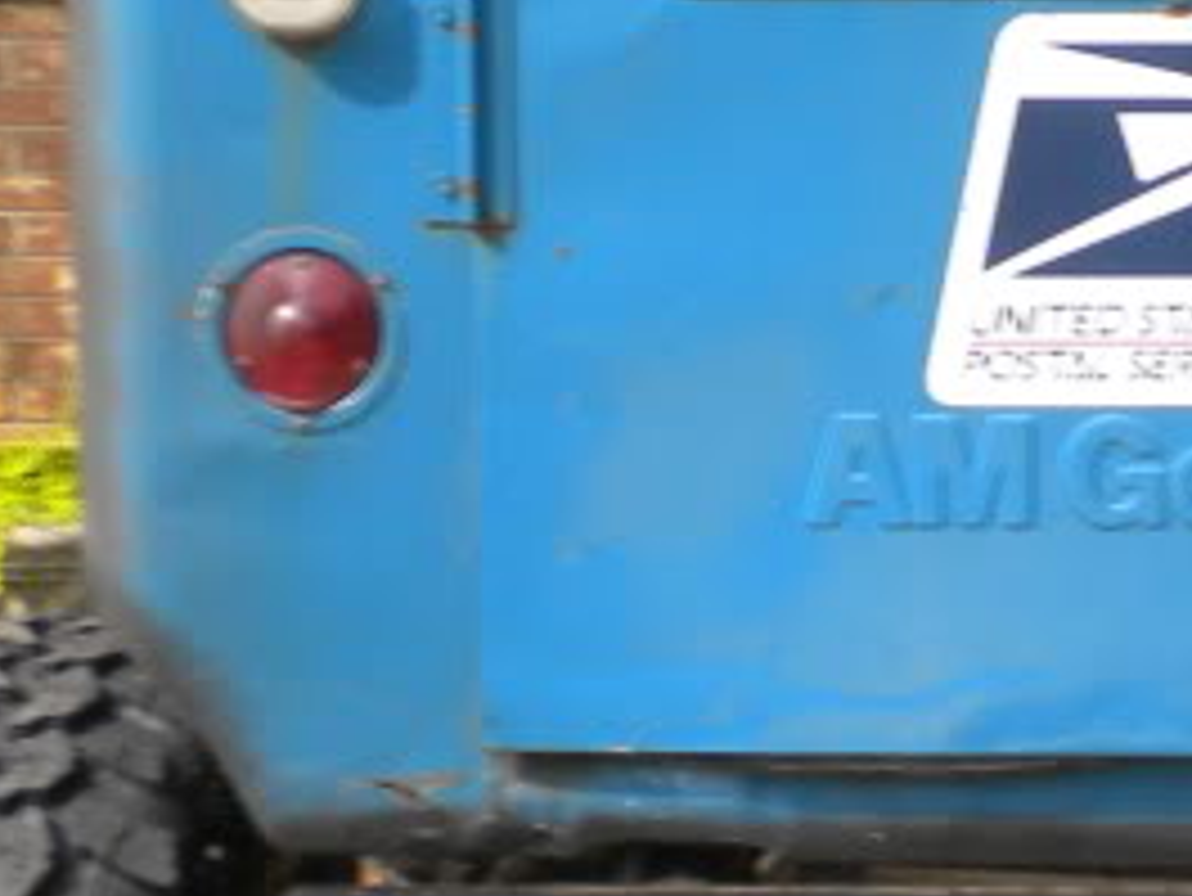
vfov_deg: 11.0
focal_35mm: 135
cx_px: 1201
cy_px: 392
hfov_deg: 14.4
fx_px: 4651
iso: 80
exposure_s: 1/207
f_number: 4.6
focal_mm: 6.3
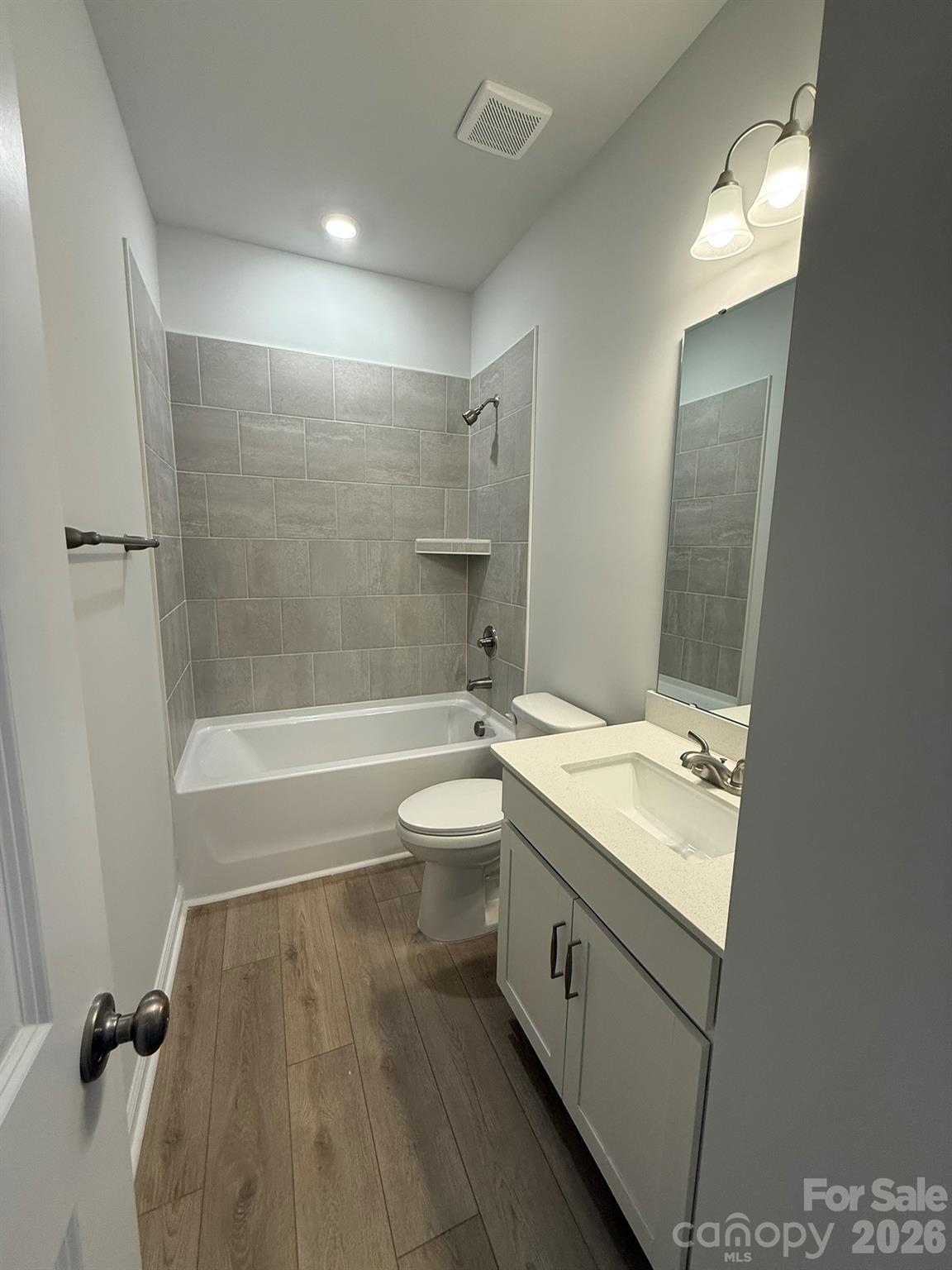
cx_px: 476
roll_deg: -2.2
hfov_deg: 85.7
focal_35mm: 14
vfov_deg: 102.1
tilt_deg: -8.7
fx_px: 513
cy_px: 635
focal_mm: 2.22
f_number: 2.2
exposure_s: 1/120
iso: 160
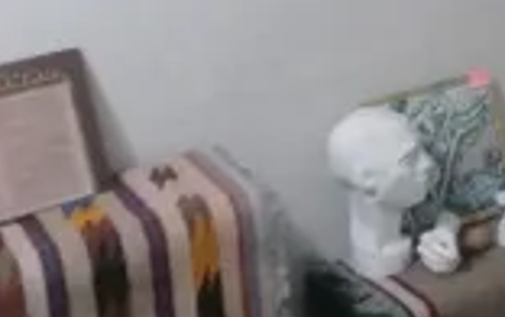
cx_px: 424
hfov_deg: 24.1
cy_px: -97
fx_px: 1158
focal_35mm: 84
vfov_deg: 14.9
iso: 200
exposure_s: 1/17
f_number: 2.2
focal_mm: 3.3
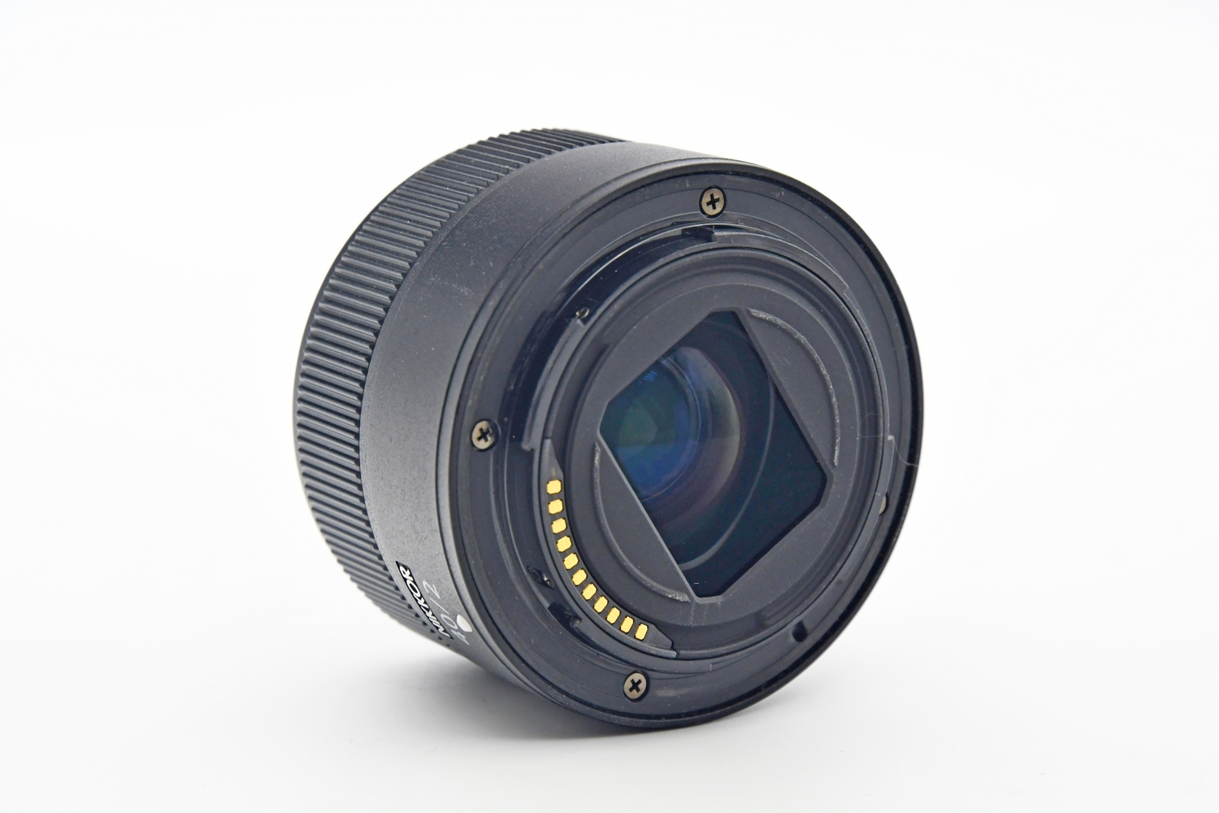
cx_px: 610
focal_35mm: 120
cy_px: 406
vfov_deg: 11.4
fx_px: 4063
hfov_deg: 17.1
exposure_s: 1/125
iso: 1250
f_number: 8
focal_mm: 80
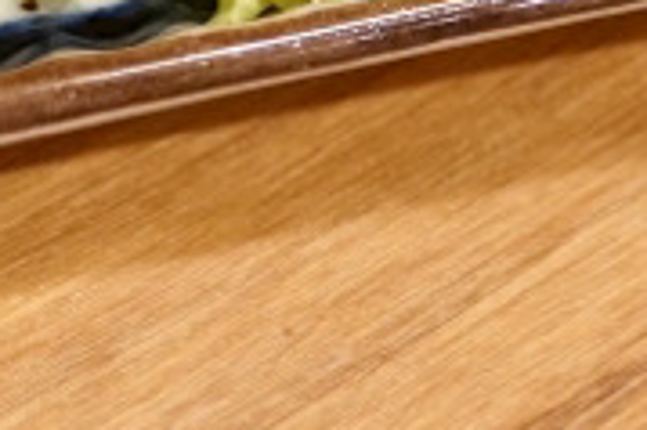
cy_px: -347
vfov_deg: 7.1
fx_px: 3376
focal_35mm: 188
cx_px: 390
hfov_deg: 10.9
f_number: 4
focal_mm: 28
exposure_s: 1/60
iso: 2500
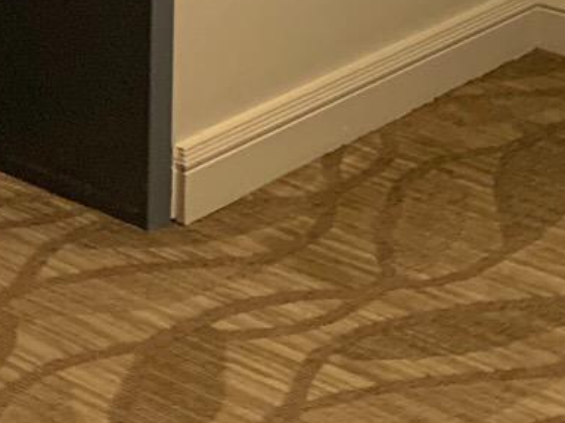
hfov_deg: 14.1
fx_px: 2268
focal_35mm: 139
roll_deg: -0.3
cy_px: -609
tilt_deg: -5.0
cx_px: 75
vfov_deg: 9.4
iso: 320
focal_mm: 4.25
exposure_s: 1/40
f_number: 1.8
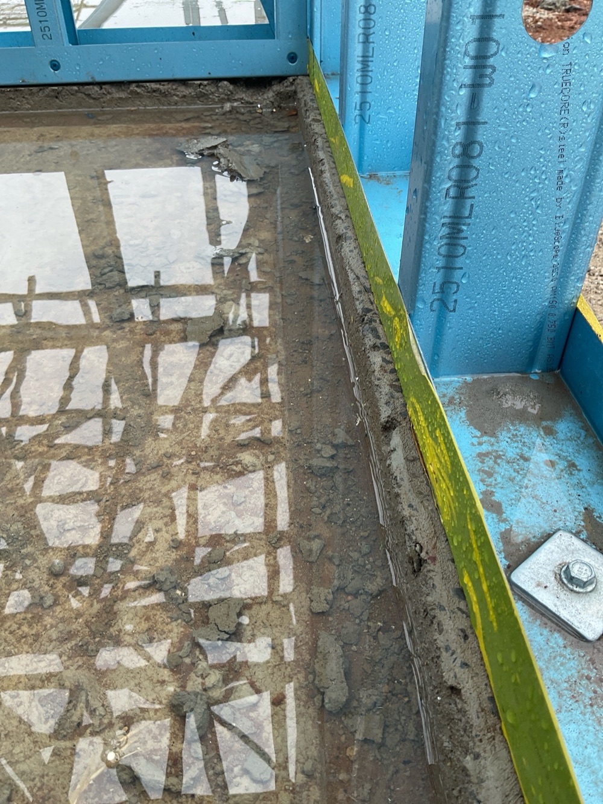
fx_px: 673
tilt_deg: -40.1
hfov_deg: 48.2
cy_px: 402
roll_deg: +2.1
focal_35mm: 29
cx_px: 302
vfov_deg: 61.7
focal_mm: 3
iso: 25
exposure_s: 1/120
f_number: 1.8
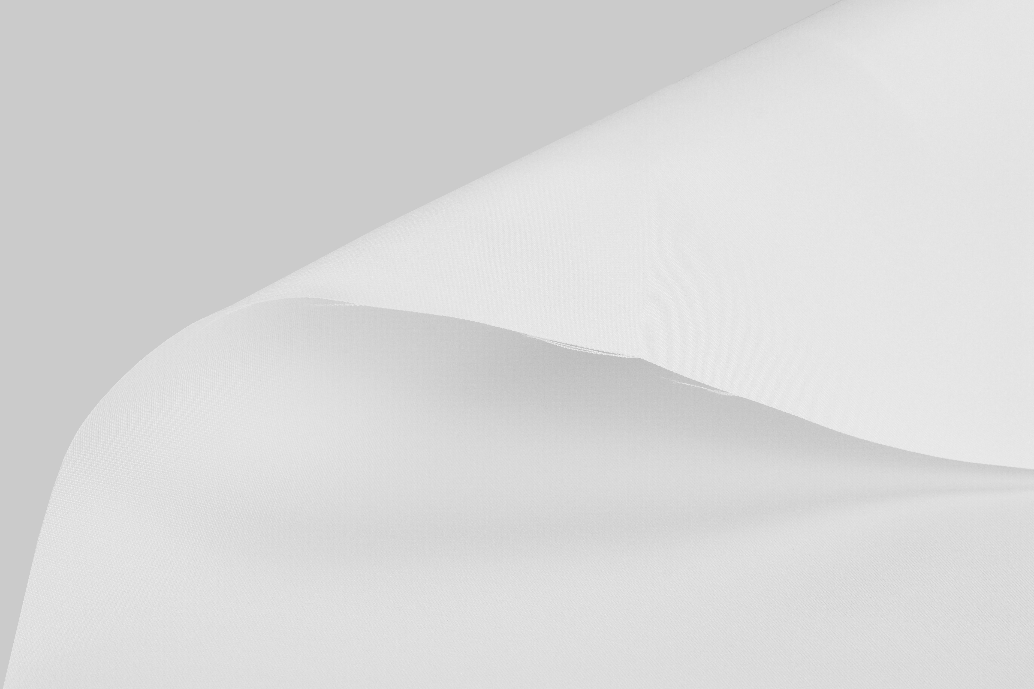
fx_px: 2154
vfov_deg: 18.2
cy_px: 344
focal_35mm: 75
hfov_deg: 27.0
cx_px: 517
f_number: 10
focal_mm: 50
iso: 100
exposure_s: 1/13
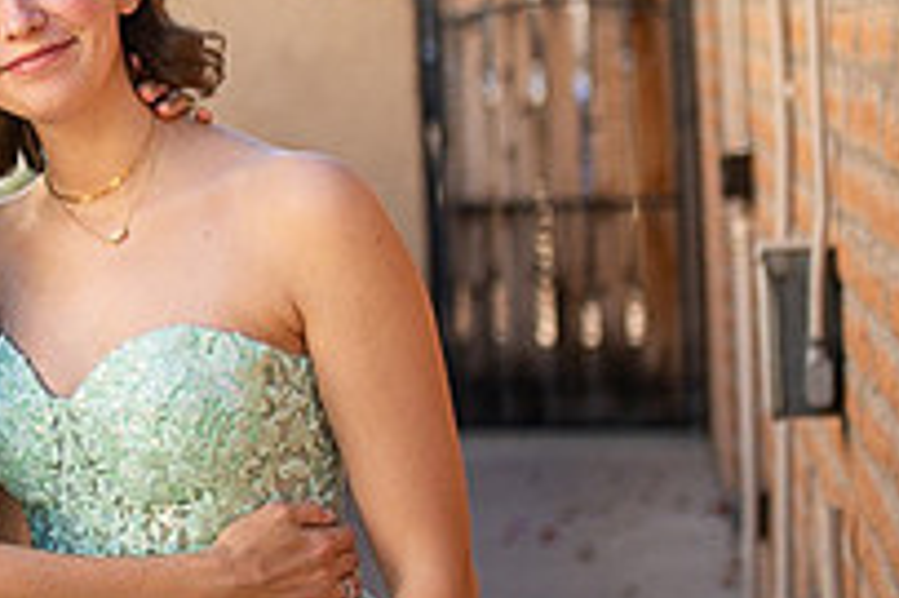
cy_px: 164
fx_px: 2495
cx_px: -252
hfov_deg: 19.0
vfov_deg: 13.6
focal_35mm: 100
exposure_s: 1/2500
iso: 400
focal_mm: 35
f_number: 1.4
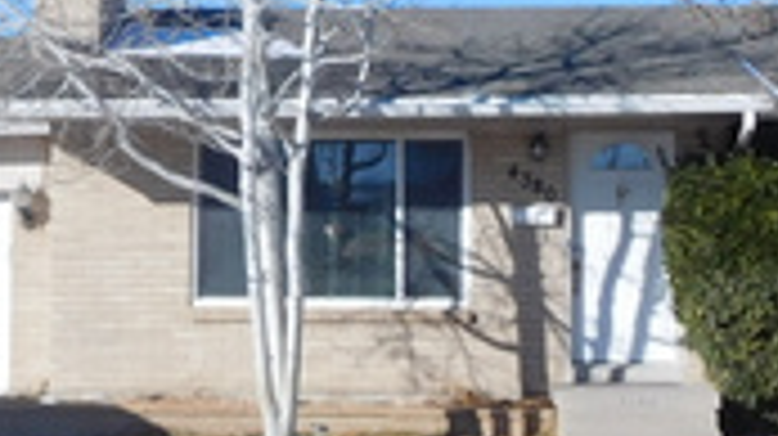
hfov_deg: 21.2
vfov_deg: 11.9
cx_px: 355
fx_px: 2082
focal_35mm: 101
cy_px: 139
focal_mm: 4.5
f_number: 6.8
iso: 125
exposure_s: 1/400
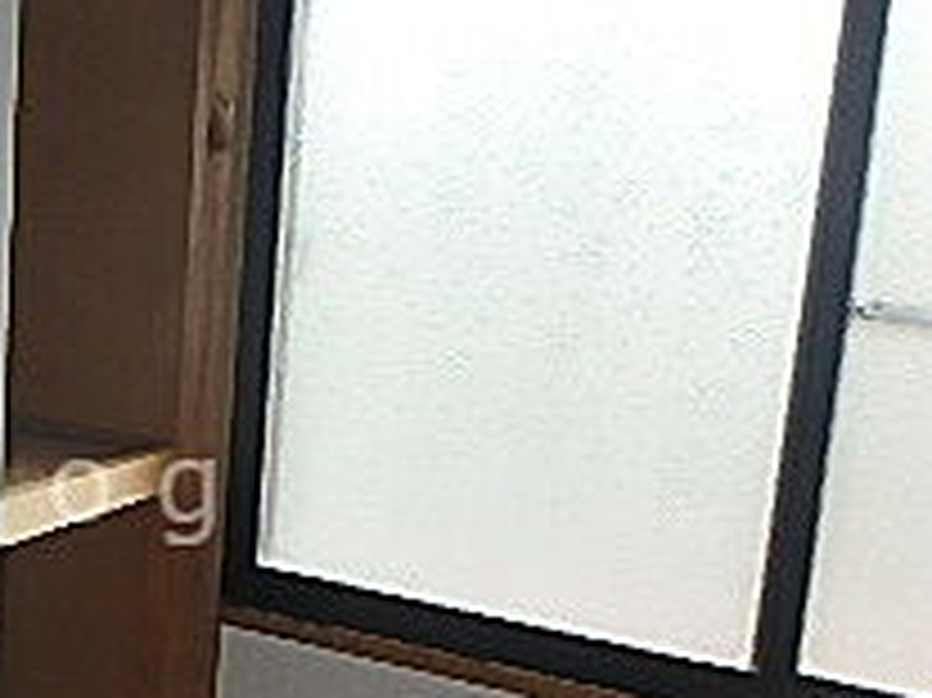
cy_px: 491
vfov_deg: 22.4
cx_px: -68
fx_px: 1749
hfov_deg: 27.5
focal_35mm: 65
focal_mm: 3.7
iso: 125
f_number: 3.5
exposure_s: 1/80
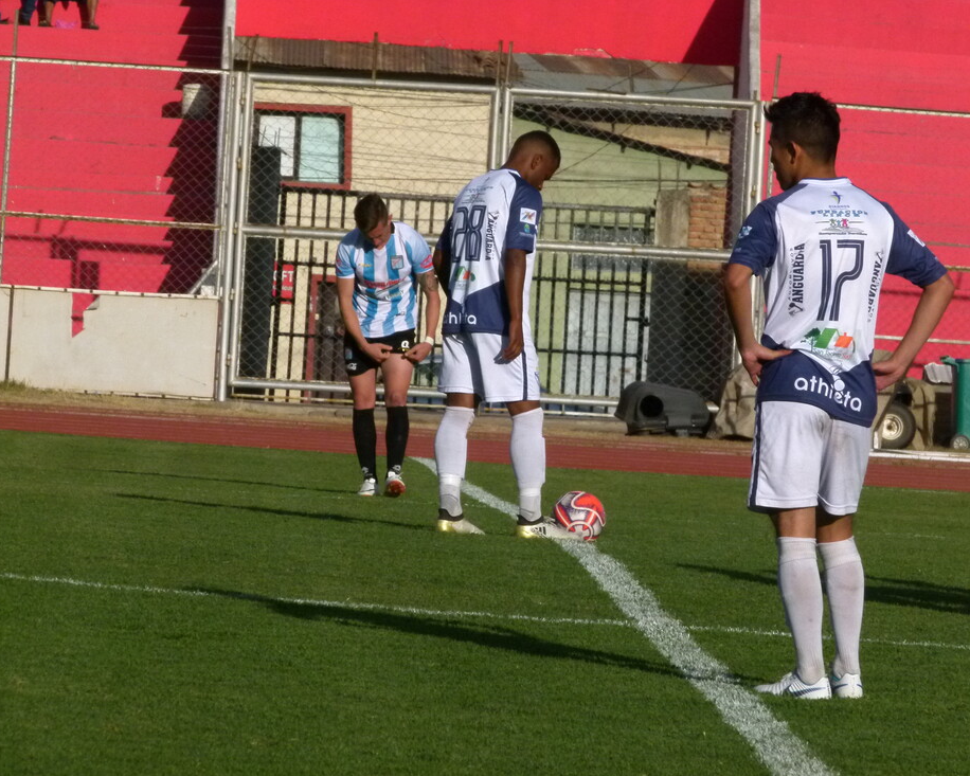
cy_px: 388
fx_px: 10795
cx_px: 507
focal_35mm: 376
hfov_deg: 5.1
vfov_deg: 4.1
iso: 400
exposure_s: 1/1600
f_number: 7.1
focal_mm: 64.8
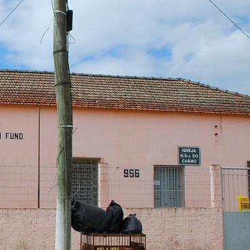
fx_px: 490
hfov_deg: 26.8
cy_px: 142
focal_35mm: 60
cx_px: -8
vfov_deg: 28.6
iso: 400
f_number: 11
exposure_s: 1/500
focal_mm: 20
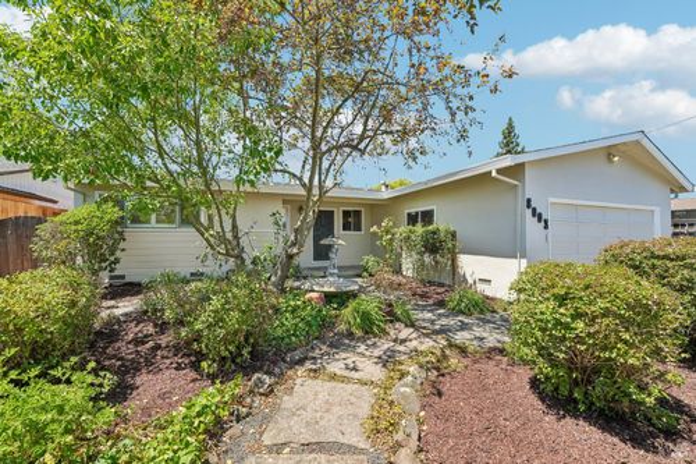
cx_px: 348
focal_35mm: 14
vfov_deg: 81.2
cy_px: 232
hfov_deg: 104.3
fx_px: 271
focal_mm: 14
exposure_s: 1/800
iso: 640
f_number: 8
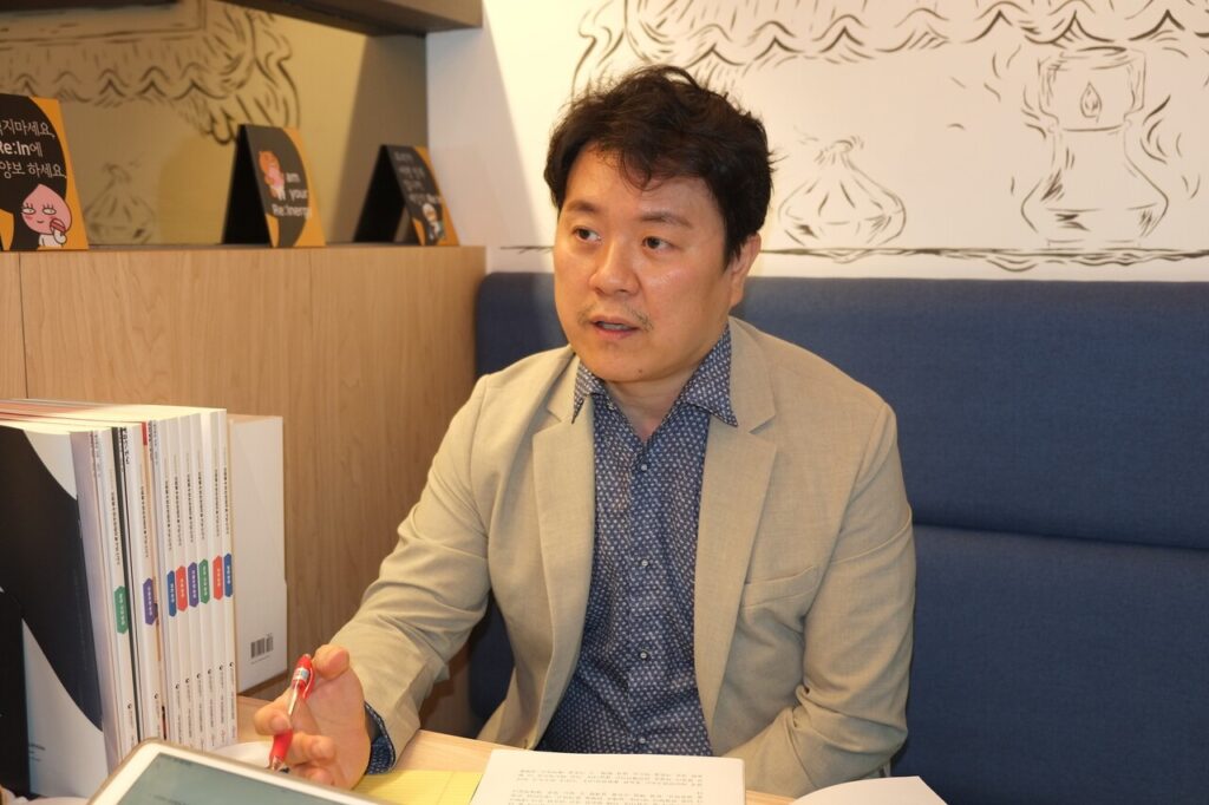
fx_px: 1209
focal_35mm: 36
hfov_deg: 53.1
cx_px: 604
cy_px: 402
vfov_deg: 36.8
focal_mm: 24.3
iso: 800
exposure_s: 1/60
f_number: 3.2
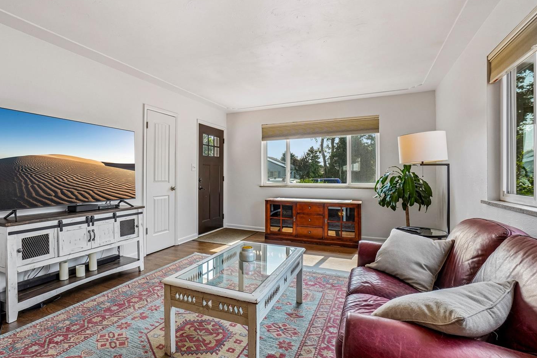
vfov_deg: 70.4
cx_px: 242
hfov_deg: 93.0
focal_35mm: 17
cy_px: 179
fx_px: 254
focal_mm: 10
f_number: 8
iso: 400
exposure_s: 1/100
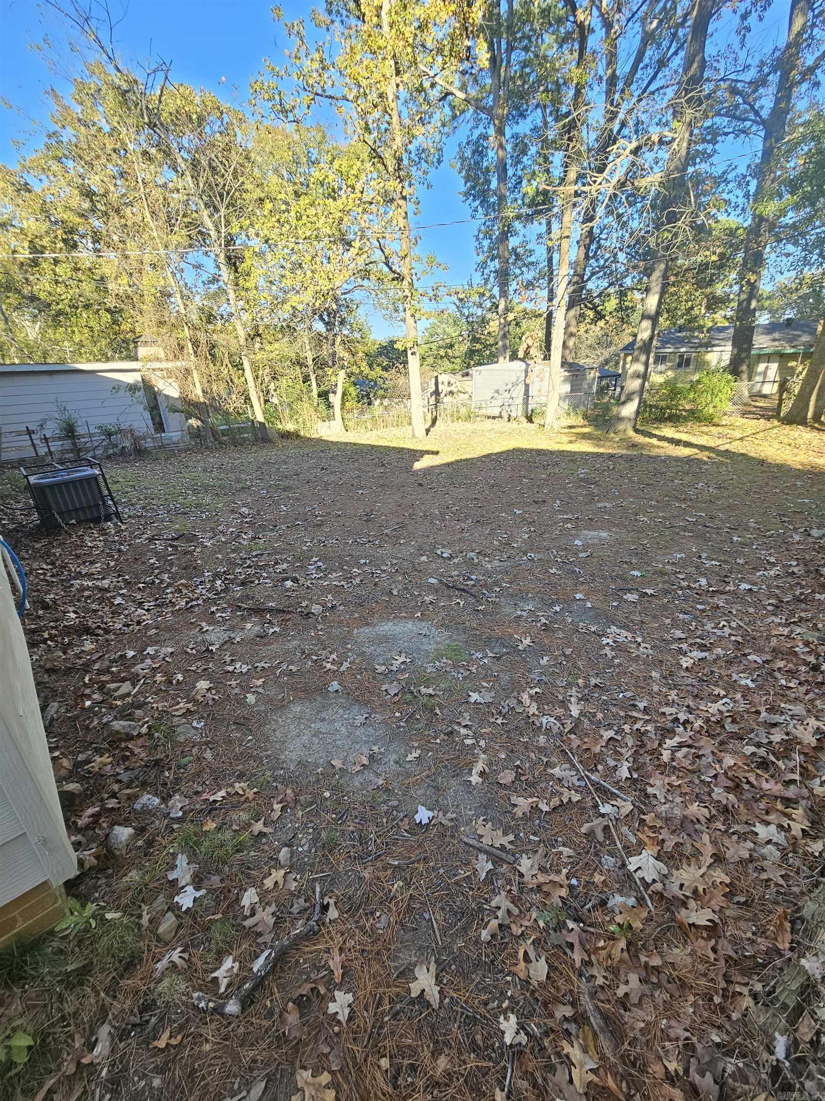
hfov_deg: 89.9
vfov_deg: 106.2
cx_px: 412
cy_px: 550
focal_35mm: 13
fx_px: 413
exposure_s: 1/174
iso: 50
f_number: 2.2
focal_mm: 2.2
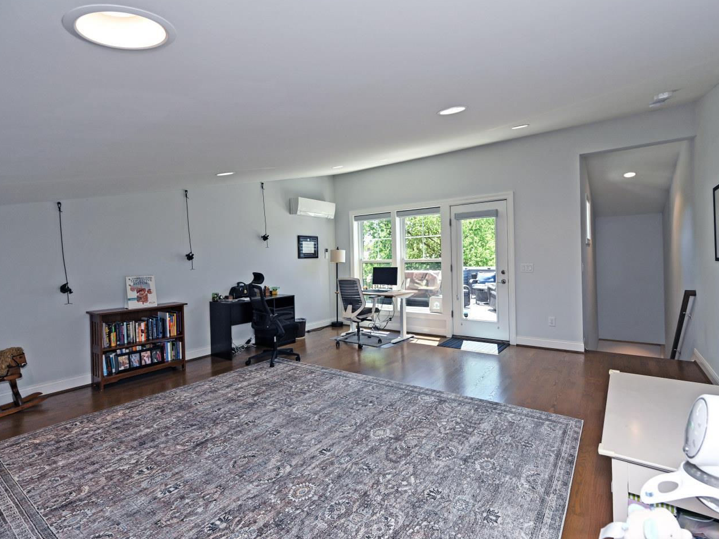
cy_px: 259
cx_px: 393
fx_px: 332
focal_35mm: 16
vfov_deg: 78.1
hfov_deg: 94.2
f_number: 5
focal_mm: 14
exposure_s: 1/100
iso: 200
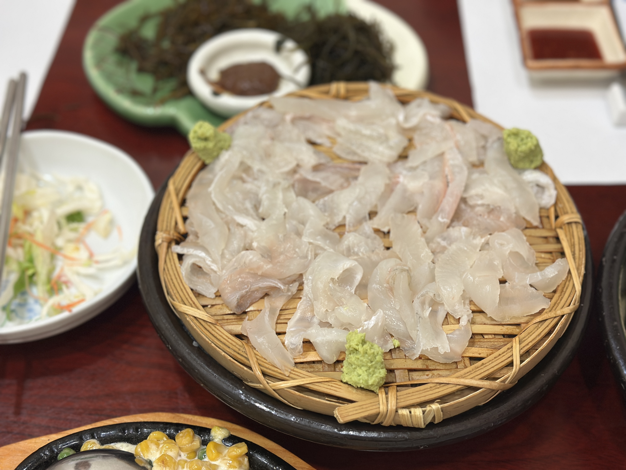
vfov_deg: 30.3
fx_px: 868
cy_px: 235
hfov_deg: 39.7
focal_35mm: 48
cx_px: 313
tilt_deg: -48.8
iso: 200
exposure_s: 1/60
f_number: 1.78
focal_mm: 6.86
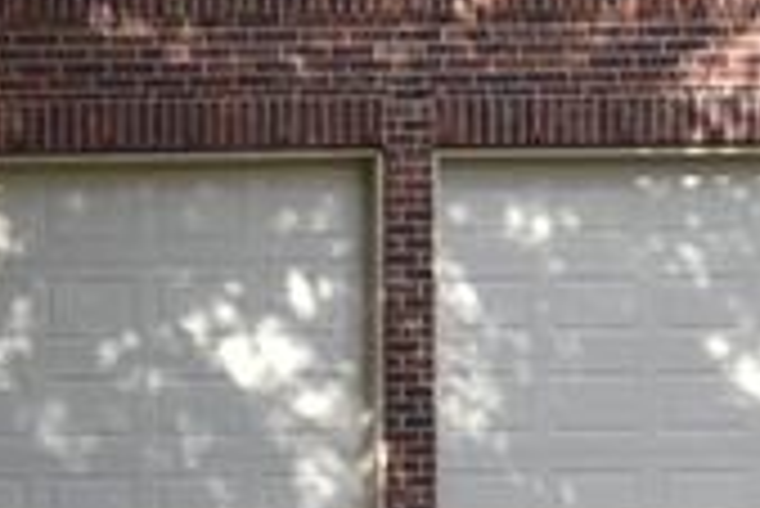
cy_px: 387
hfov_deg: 21.1
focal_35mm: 91
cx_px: -99
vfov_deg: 15.0
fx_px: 1923
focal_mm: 10
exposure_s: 1/500
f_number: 8
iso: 400
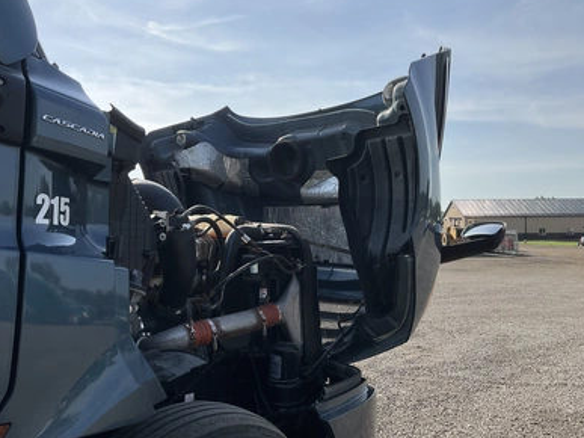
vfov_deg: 46.8
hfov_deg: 60.0
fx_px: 506
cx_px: 287
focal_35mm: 30
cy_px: 217
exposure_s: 1/2141
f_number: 1.8
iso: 25
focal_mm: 3
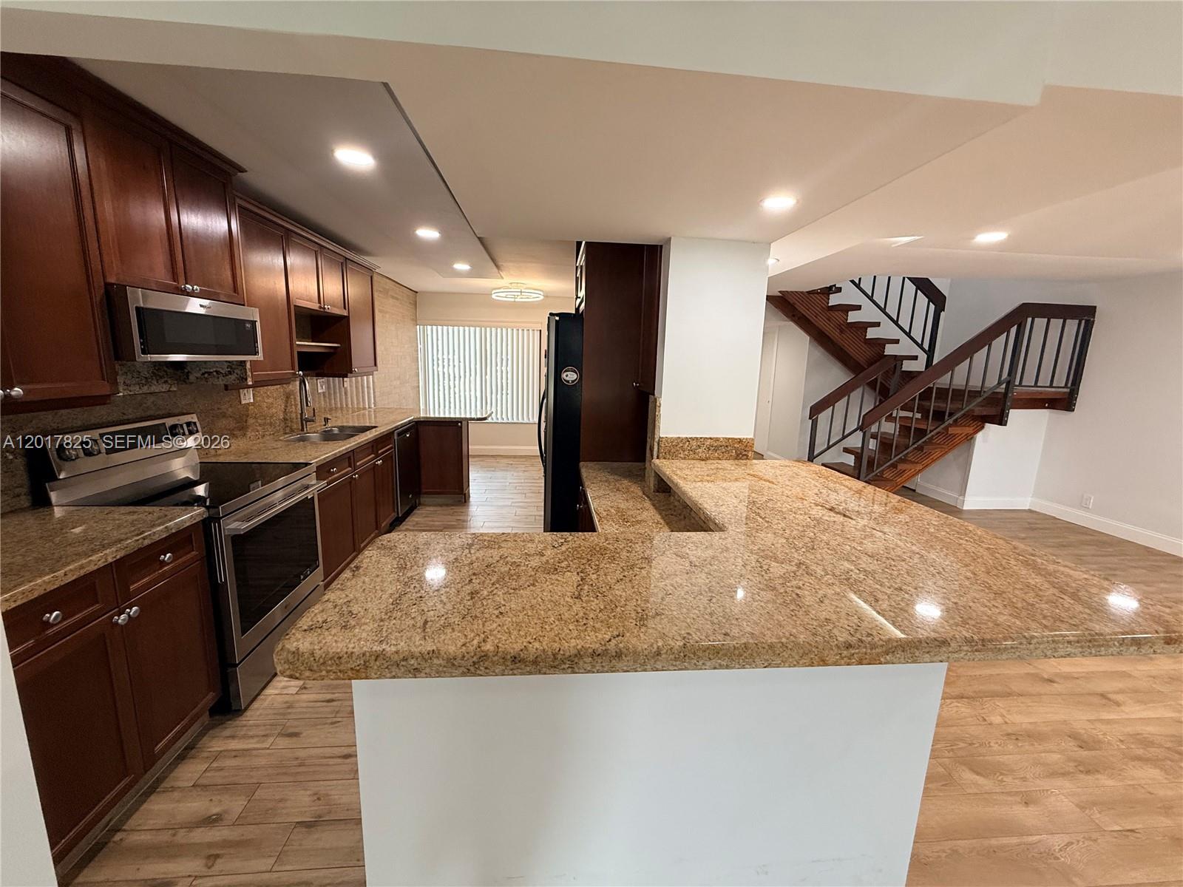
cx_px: 592
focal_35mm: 14
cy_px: 444
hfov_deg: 102.1
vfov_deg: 85.7
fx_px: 478
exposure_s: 1/98
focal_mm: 2.22
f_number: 2.2
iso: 200
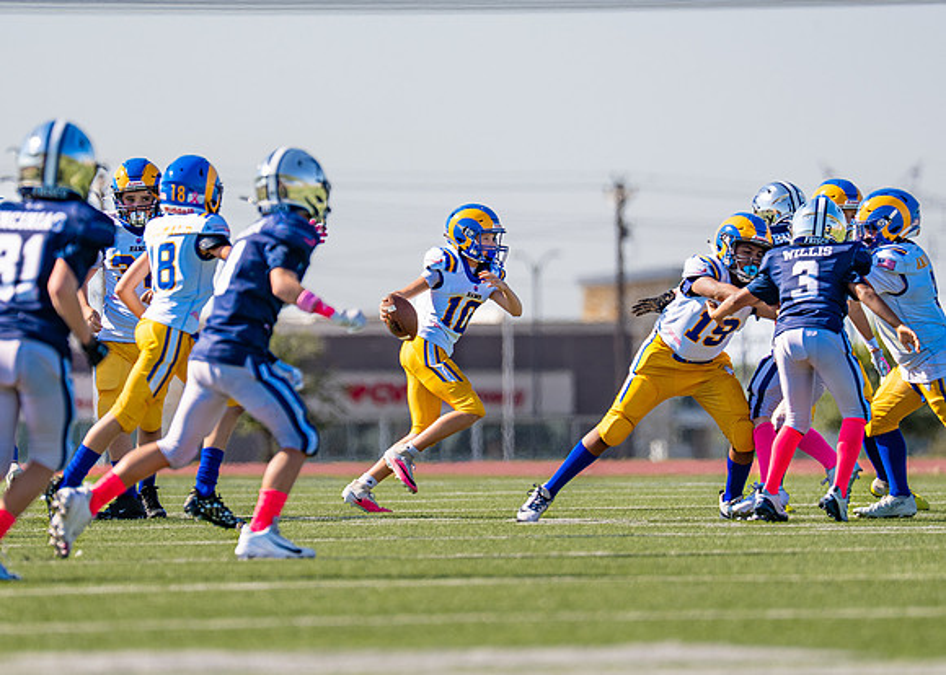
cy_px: 308
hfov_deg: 5.2
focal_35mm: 390
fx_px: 10475
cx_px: 404
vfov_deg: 3.7
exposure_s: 1/2000
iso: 100
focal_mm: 200
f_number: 2.8
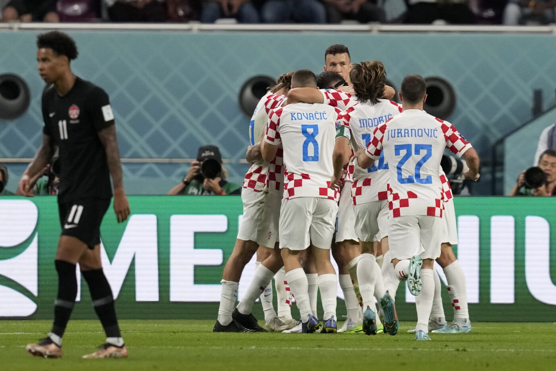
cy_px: 186
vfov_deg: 3.4
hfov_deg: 5.2
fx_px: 6177
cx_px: 278
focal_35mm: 400
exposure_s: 1/2000
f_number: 3.2
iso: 2000
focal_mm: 400
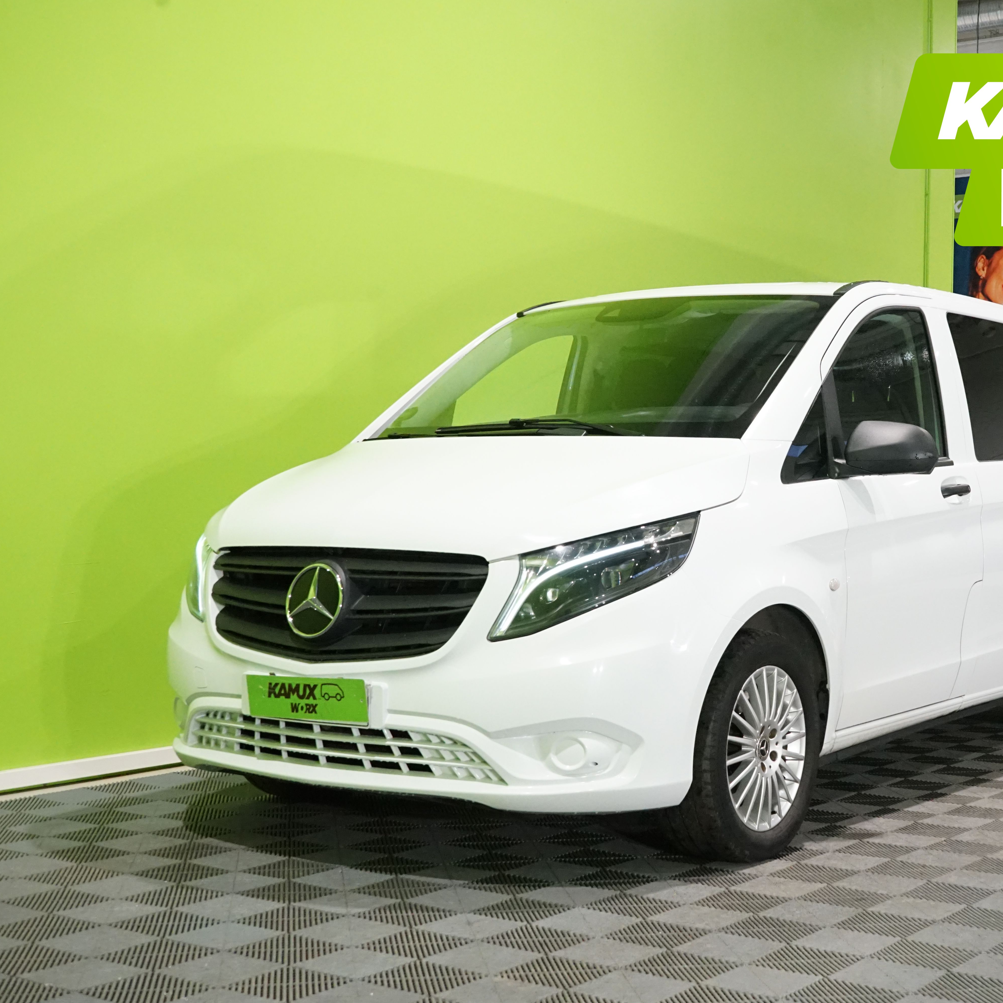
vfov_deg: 34.0
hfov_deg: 33.7
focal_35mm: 50
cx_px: 671
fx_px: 1639
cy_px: 503
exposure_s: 1/125
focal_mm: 39
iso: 6400
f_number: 8
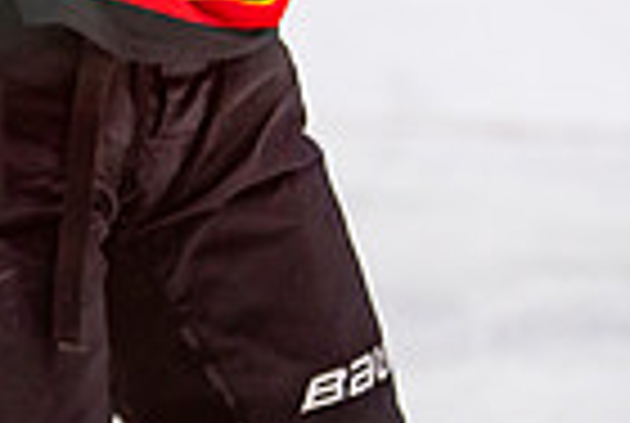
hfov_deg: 3.9
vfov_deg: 2.6
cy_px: -336
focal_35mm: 526
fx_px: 9225
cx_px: -251
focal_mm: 115
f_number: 2.8
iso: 2000
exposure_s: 1/640
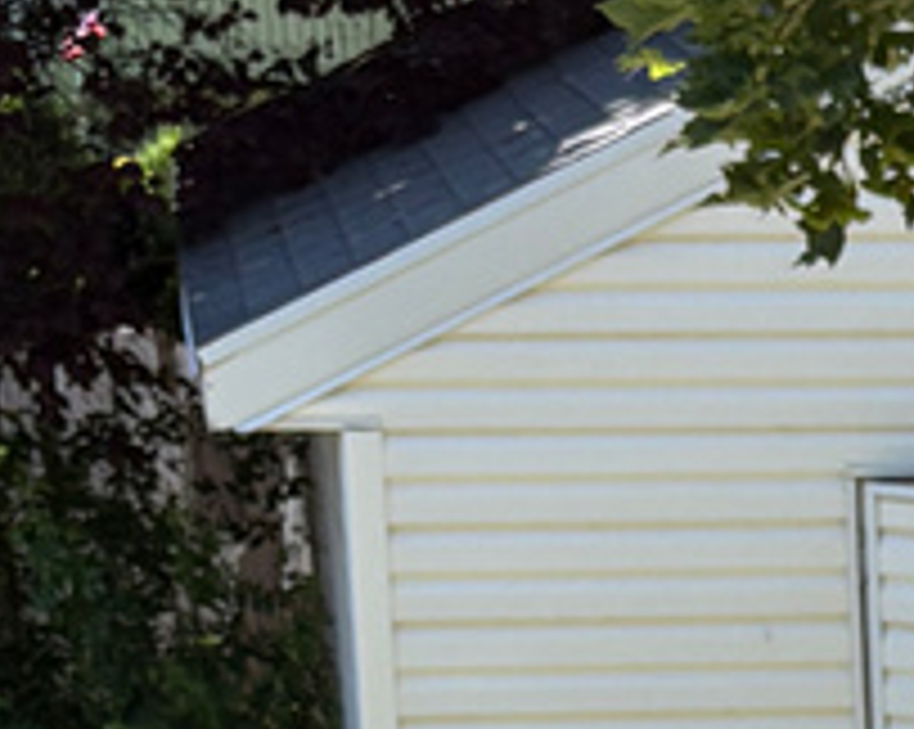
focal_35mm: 192
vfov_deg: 7.4
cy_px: 1845
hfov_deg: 9.5
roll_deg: -1.3
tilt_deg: -23.3
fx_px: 5189
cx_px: 1774
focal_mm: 5.96
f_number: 1.6
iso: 64
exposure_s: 1/1196
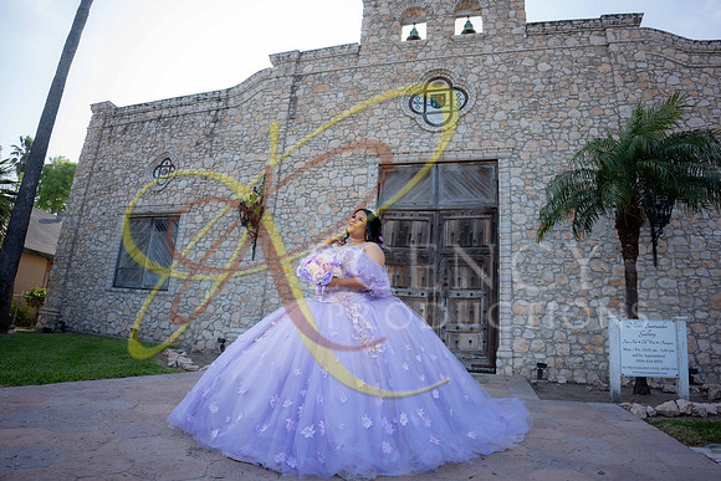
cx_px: 360
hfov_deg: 84.0
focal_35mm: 20
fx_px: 401
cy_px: 240
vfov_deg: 62.0
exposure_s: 1/800
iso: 125
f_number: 2.8
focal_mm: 20
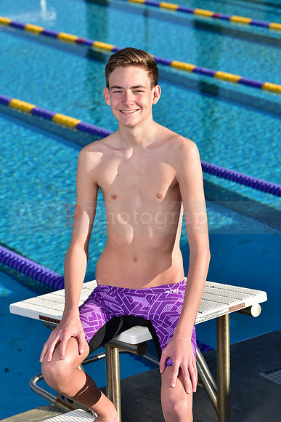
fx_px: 1287
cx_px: 140
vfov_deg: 18.6
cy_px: 211
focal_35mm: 110
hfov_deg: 12.5
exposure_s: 1/250
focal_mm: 110
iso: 64
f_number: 6.3
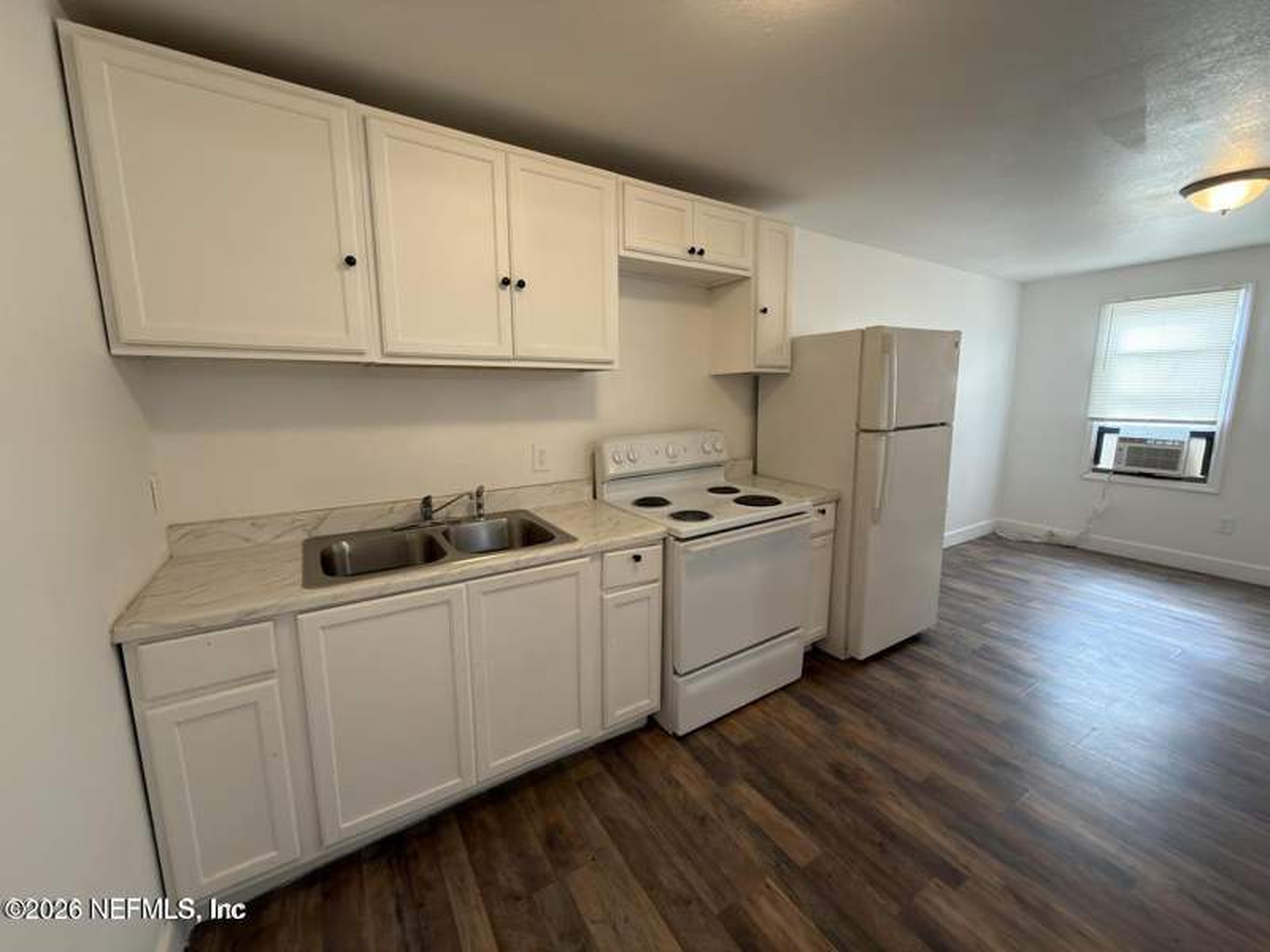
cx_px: 635
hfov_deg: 102.1
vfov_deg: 85.7
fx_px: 514
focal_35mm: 14
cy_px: 476
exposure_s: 1/30
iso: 100
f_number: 2.2
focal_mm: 2.22
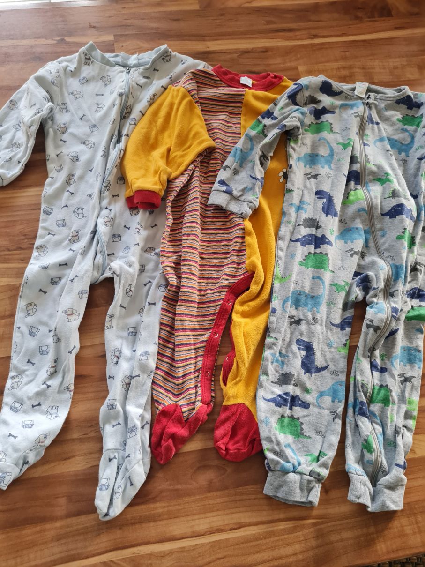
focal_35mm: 26
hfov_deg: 53.0
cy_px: 284
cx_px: 212
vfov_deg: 67.3
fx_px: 426
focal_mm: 5.4
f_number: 1.8
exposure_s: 1/100
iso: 250
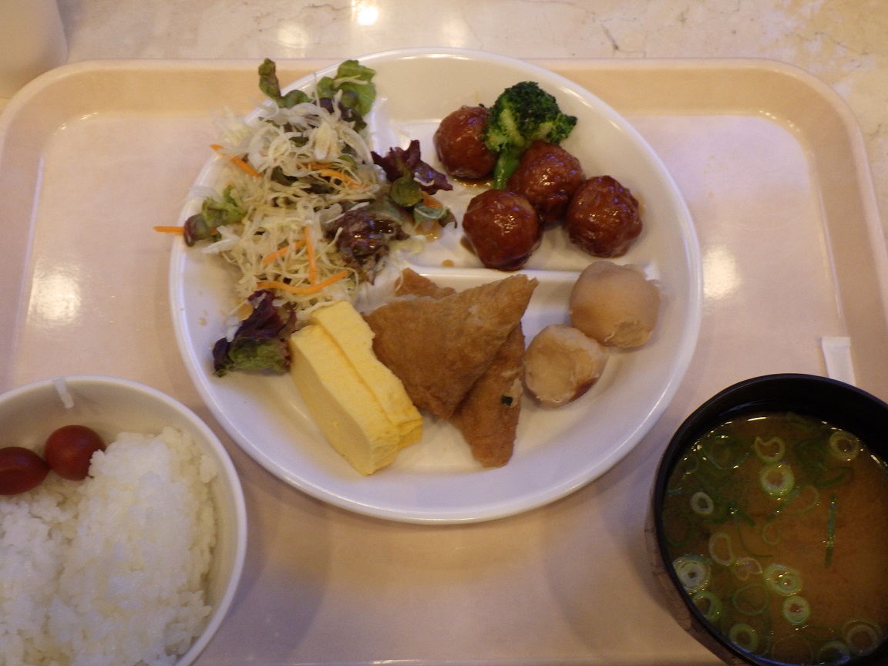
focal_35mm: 42
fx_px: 1077
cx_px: 444
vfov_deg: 34.3
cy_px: 333
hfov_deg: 44.8
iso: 250
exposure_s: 1/50
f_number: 4.2
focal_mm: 7.5
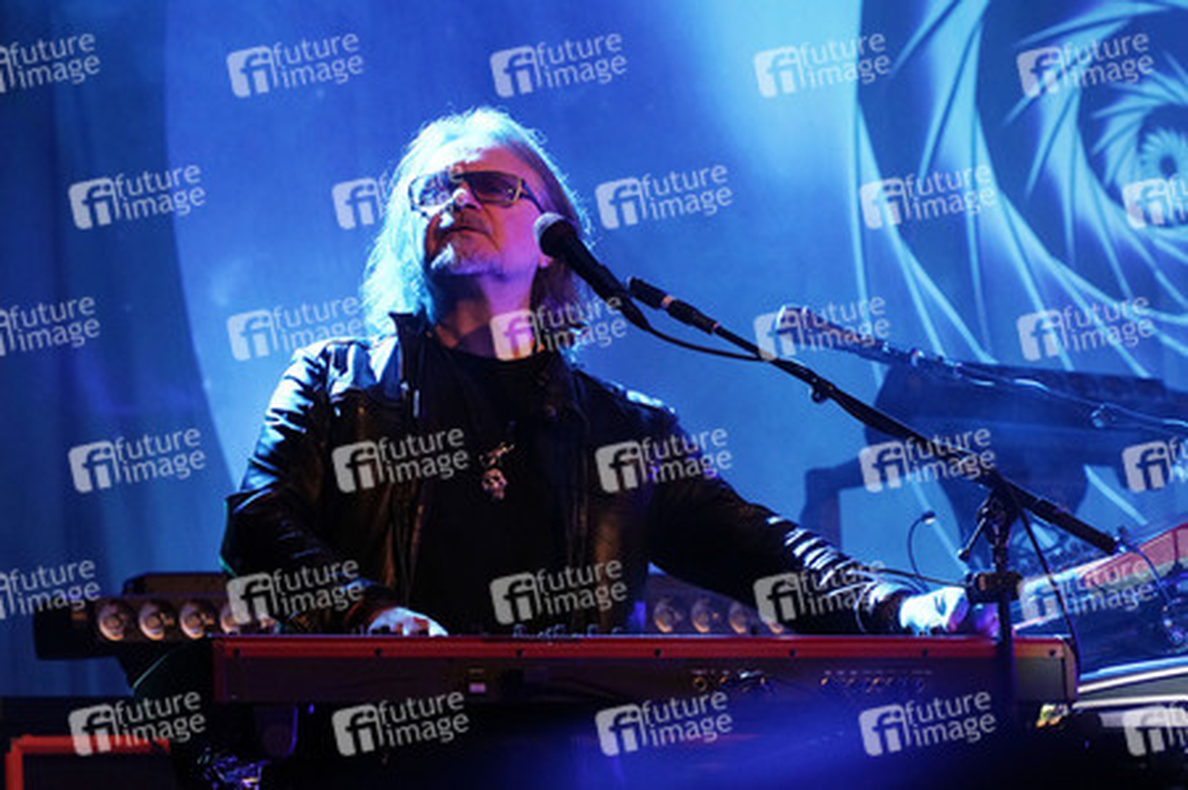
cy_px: 395
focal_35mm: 112
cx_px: 594
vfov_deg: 12.2
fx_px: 3693
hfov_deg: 18.3
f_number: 5.6
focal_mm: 112
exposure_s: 1/320
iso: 2500
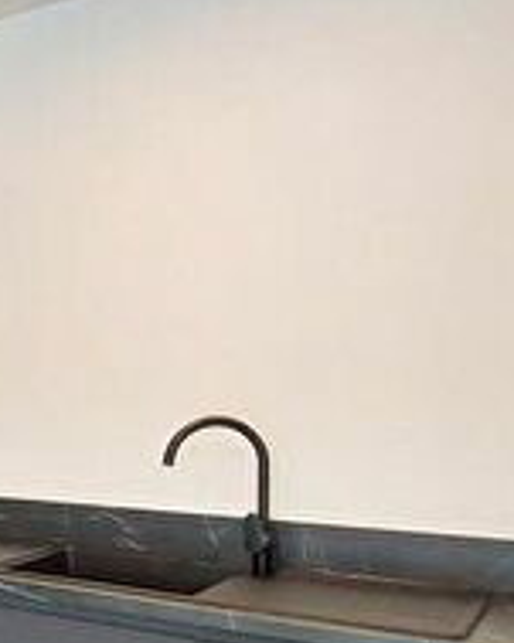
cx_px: -303
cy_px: 444
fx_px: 894
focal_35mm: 47
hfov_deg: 23.7
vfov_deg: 39.0
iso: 320
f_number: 2.2
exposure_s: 1/30
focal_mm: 1.74
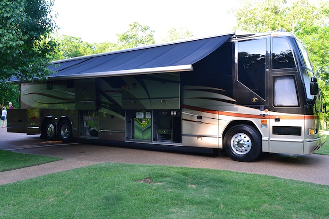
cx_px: 163
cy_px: 106
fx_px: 265
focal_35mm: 29
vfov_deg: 44.9
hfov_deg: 63.7
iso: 400
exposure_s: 1/50
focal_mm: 18
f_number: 8
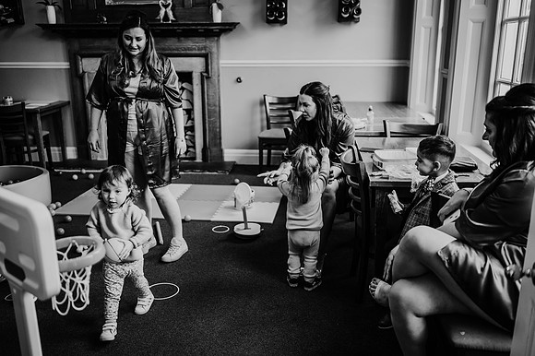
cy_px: 178
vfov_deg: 37.8
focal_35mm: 35
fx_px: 520
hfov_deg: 54.5
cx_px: 268
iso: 500
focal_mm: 35
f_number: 1.8
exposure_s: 1/160
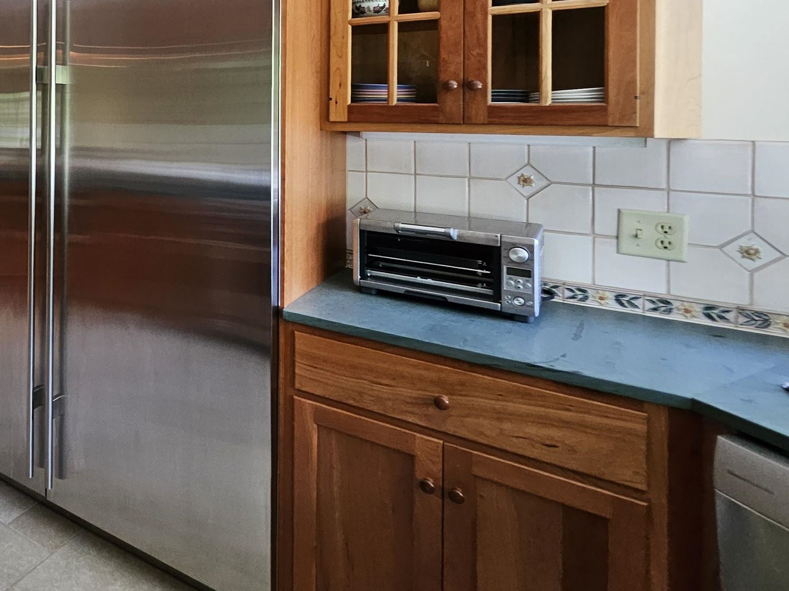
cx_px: 7
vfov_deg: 49.6
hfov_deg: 53.5
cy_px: 110
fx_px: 593
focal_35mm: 26
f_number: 2.2
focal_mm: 1.74
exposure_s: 1/60
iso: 125
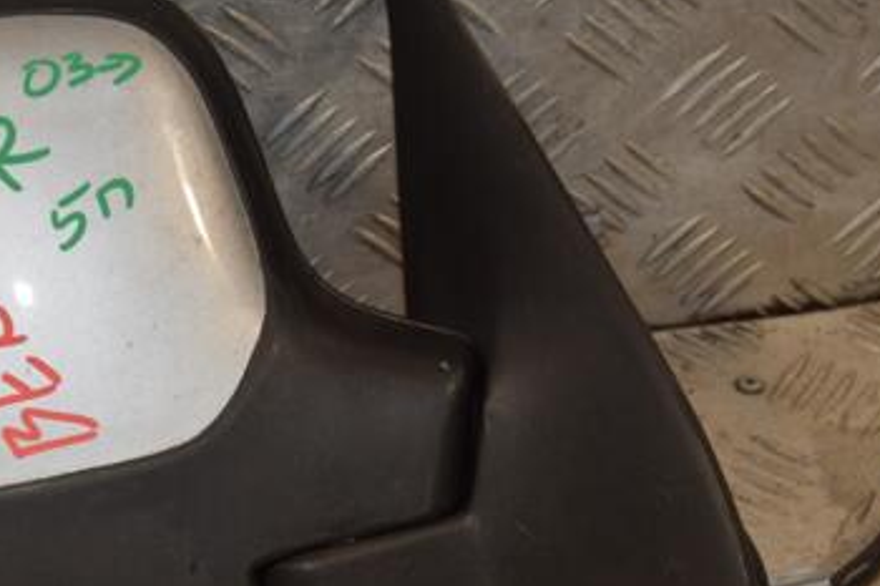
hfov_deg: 17.6
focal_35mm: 116
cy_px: 355
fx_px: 2831
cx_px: 224
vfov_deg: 11.8
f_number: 8
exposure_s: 1/200
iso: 800
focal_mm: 45
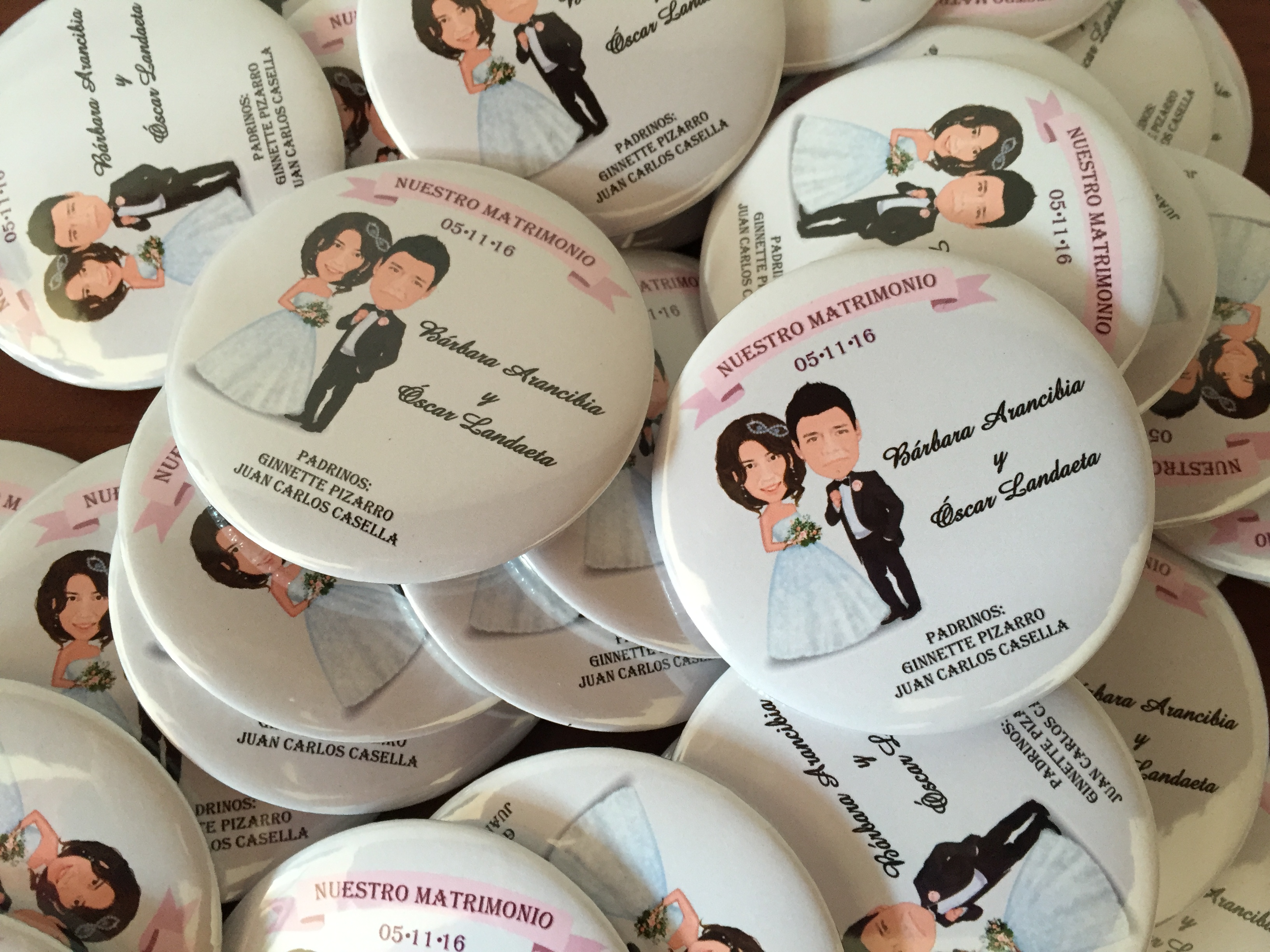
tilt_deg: -74.2
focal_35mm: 29
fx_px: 1064
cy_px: 476
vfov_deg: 48.2
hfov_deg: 61.7
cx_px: 635
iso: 125
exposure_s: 1/33
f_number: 2.2
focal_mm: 4.15
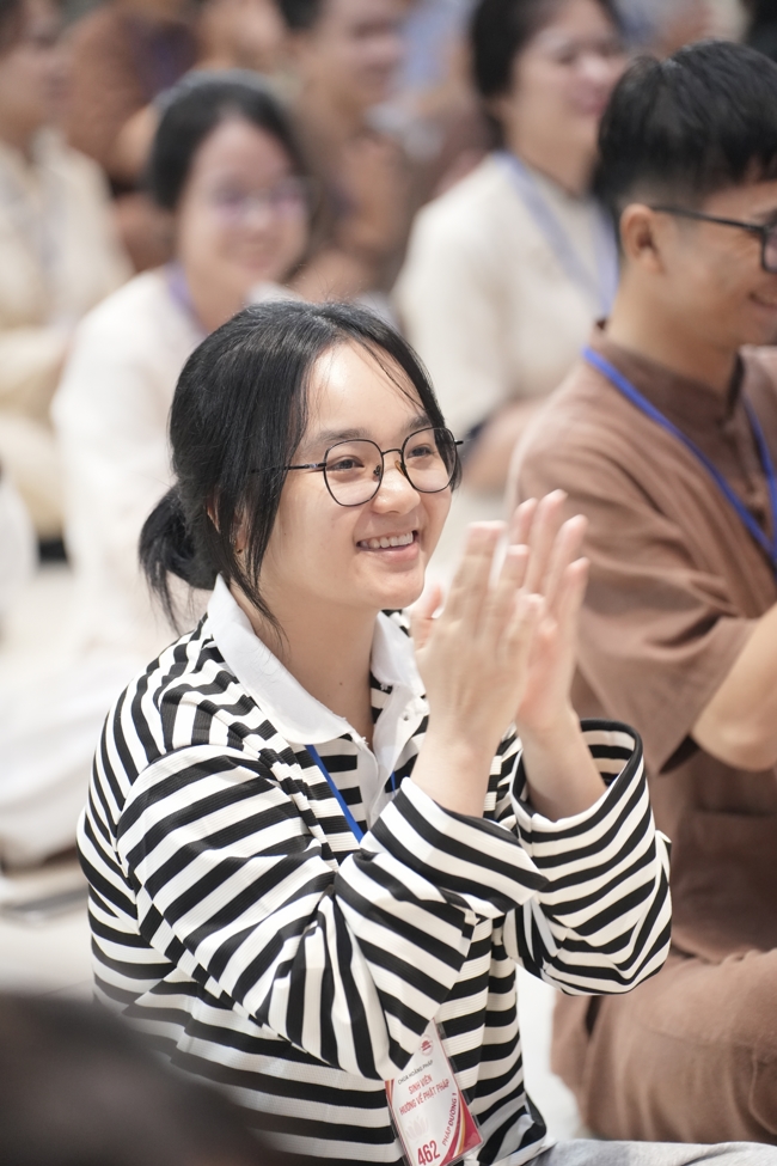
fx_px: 4856
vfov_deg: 13.7
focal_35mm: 150
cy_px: 583
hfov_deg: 9.1
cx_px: 388
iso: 4000
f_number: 2.8
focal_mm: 150
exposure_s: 1/200
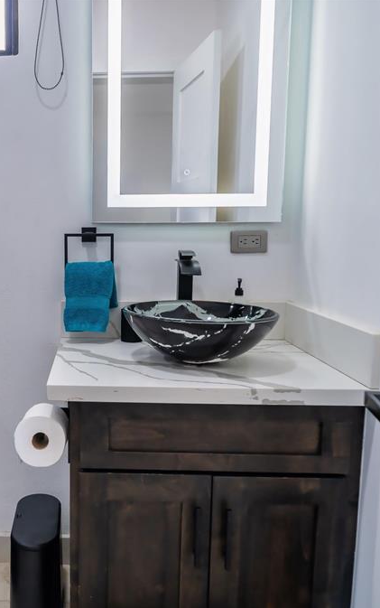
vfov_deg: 61.2
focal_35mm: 31
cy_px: 304
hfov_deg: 38.9
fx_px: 513
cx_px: 69
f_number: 4.5
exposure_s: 1/60
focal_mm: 20
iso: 500
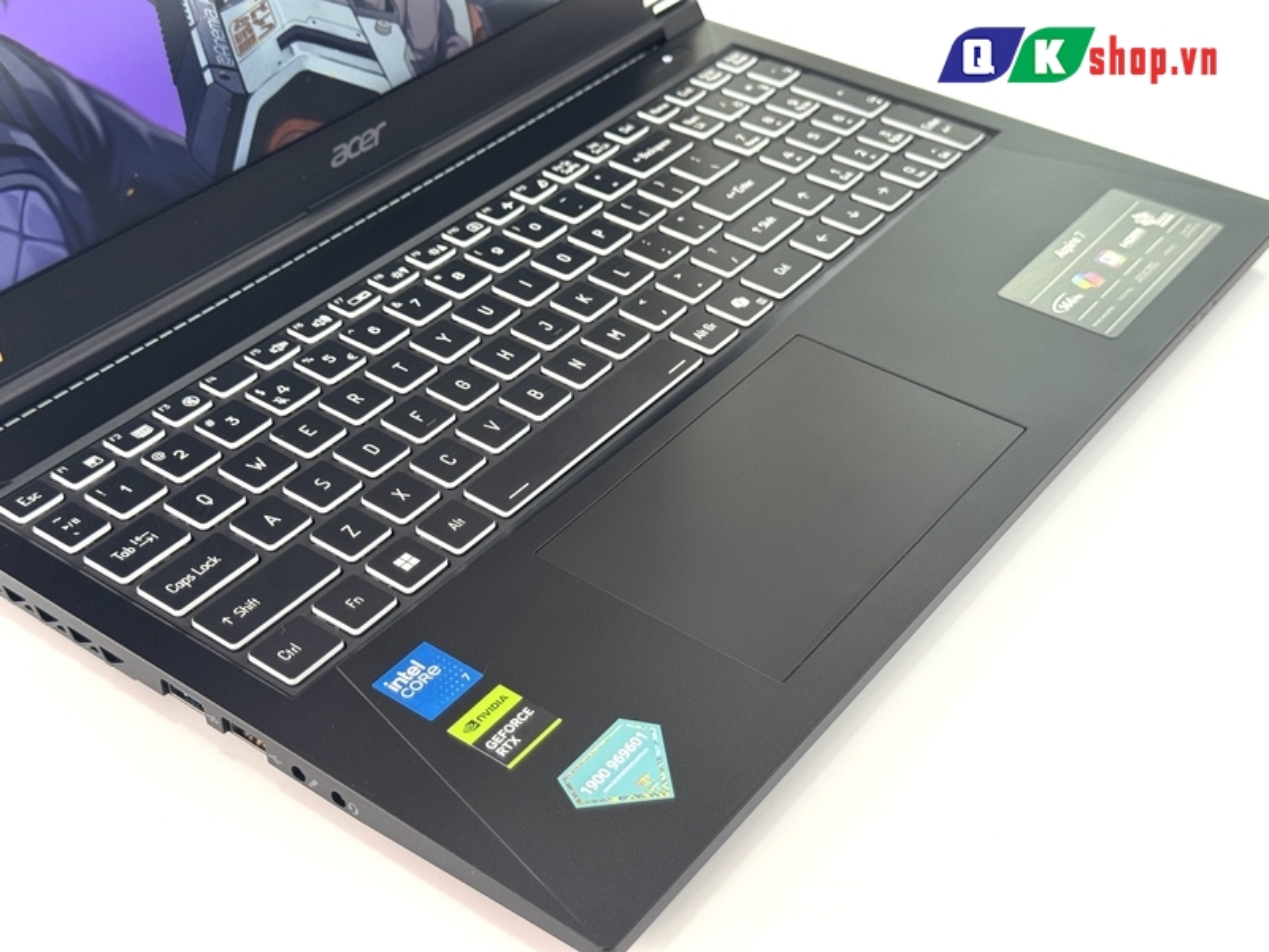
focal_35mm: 48
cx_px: 634
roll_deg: +0.7
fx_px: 1760
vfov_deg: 30.3
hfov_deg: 39.7
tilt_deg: -38.8
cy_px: 476
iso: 64
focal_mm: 6.76
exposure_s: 1/50
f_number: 1.78
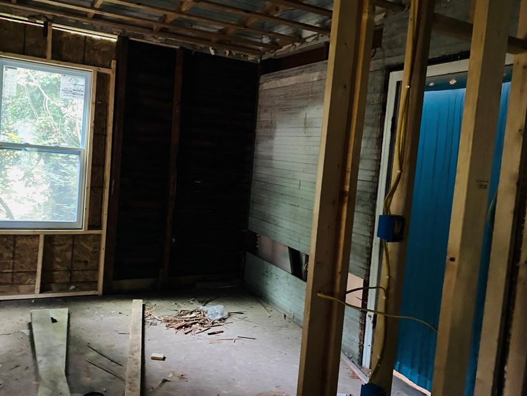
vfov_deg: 48.2
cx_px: 240
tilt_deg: -5.9
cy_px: 189
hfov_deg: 61.5
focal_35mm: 29
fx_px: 442
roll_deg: -3.0
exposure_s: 1/29
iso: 1000
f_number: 1.8
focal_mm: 4.25
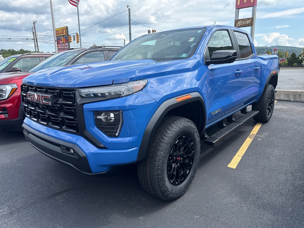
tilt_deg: -13.4
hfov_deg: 71.6
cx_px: 152
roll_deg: +1.1
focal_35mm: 24
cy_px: 114
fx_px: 211
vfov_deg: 56.8
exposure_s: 1/2703
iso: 100
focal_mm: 6.76
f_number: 1.78
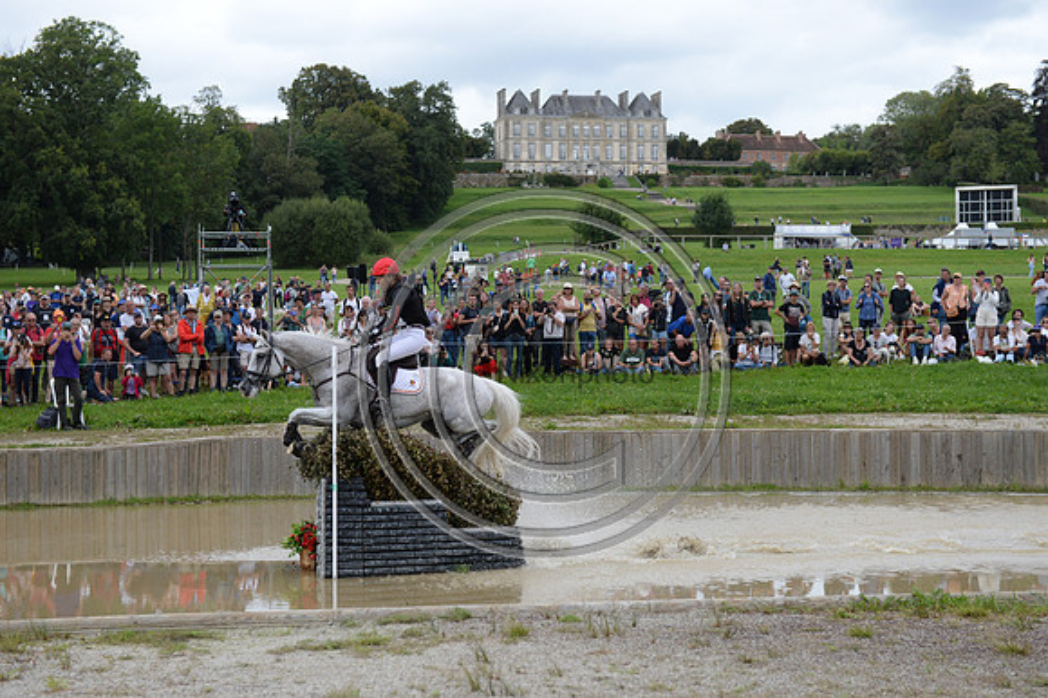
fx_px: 2037
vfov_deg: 19.4
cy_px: 349
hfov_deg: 28.9
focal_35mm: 70
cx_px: 524
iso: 1250
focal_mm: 70
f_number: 4.5
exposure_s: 1/3200
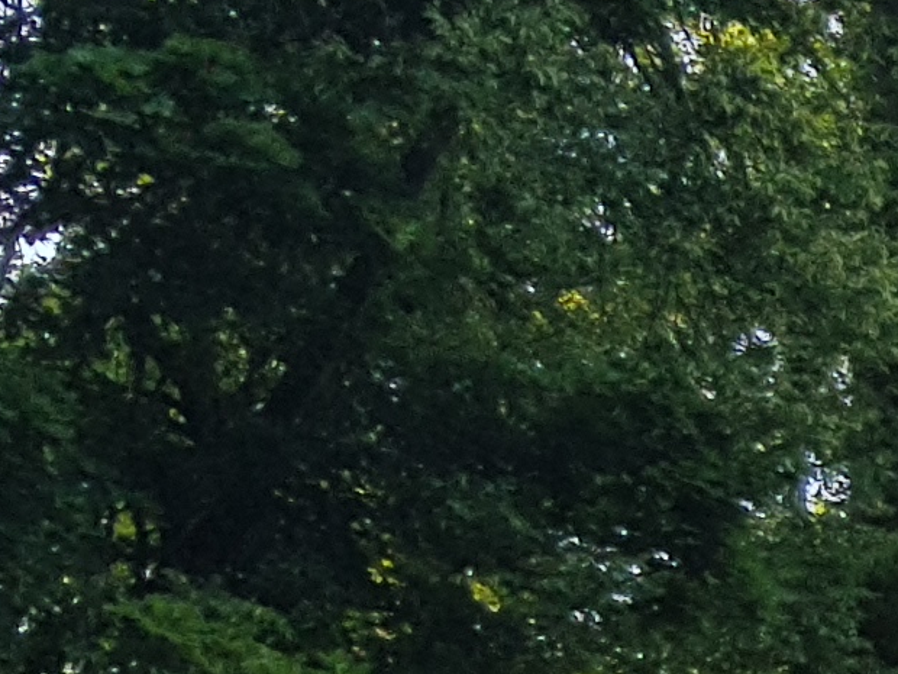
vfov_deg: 8.4
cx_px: 2197
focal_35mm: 169
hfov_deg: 10.1
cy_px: 1242
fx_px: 4384
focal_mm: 4.2
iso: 40
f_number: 1.7
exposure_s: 1/503
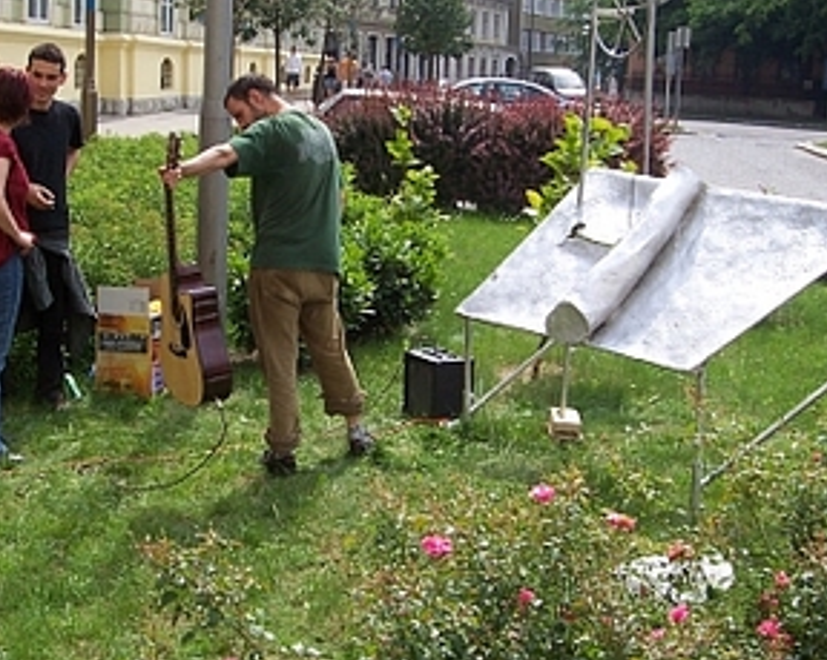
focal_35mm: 57
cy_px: 301
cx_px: 393
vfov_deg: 26.6
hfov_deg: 33.0
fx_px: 1394
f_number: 5.6
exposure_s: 1/180
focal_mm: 7
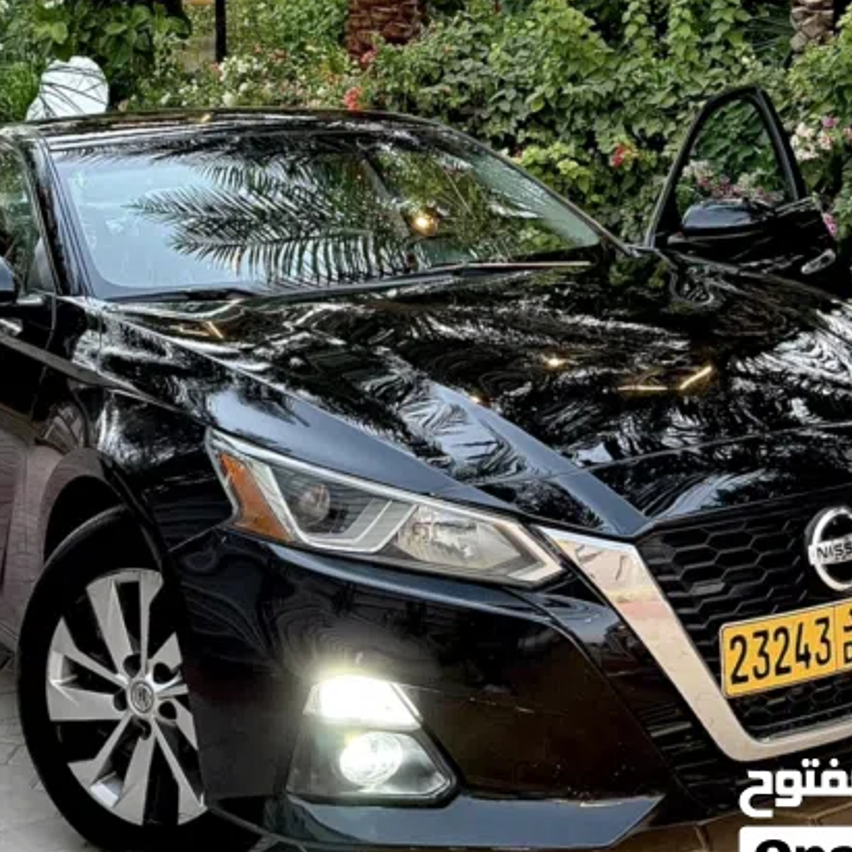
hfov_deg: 49.7
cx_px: 427
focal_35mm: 33
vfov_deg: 49.7
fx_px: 919
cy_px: 452
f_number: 1.78
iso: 500
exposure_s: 1/50
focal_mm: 6.76
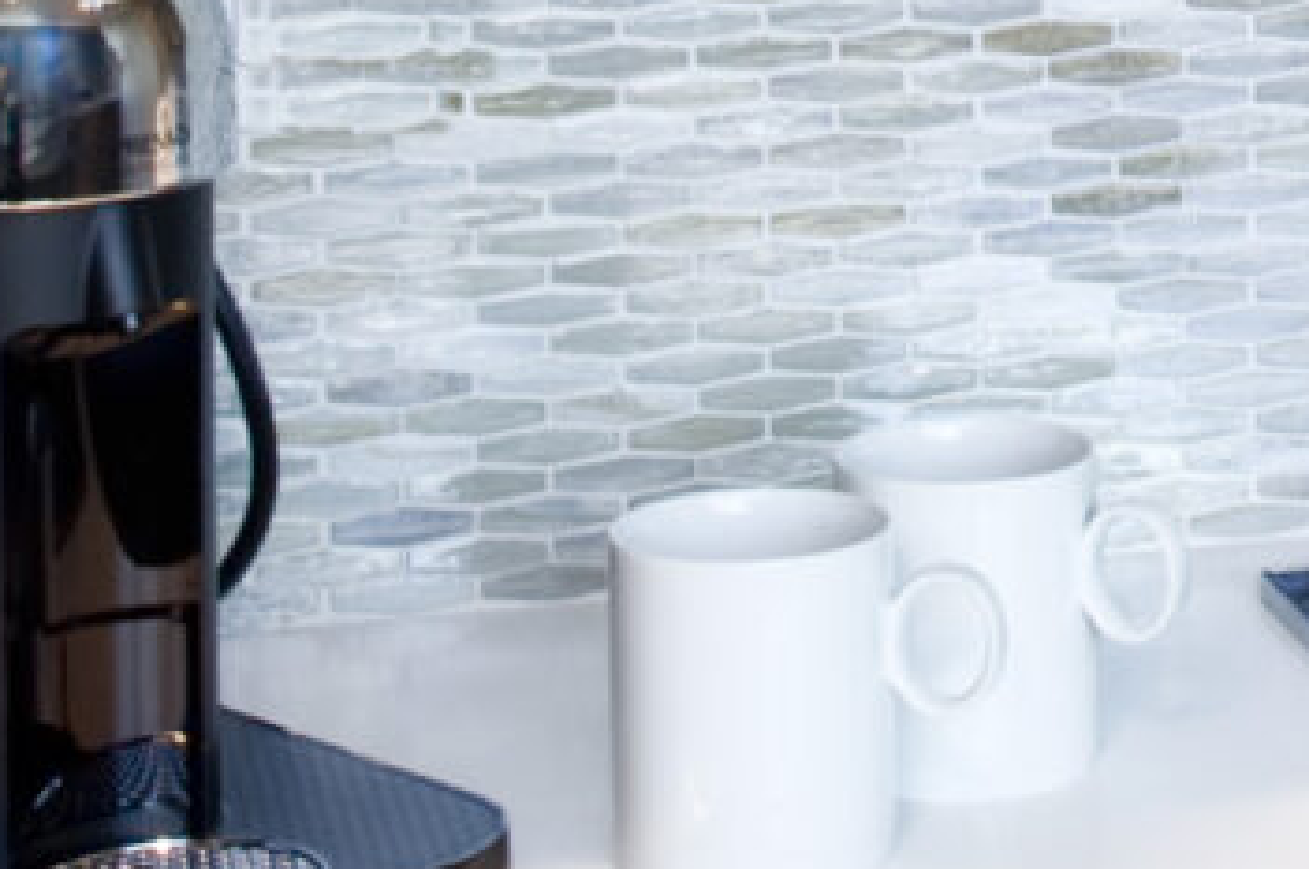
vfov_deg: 10.3
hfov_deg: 15.7
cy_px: -778
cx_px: 1708
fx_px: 4503
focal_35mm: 124
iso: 400
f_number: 11
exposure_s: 1/10
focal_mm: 17
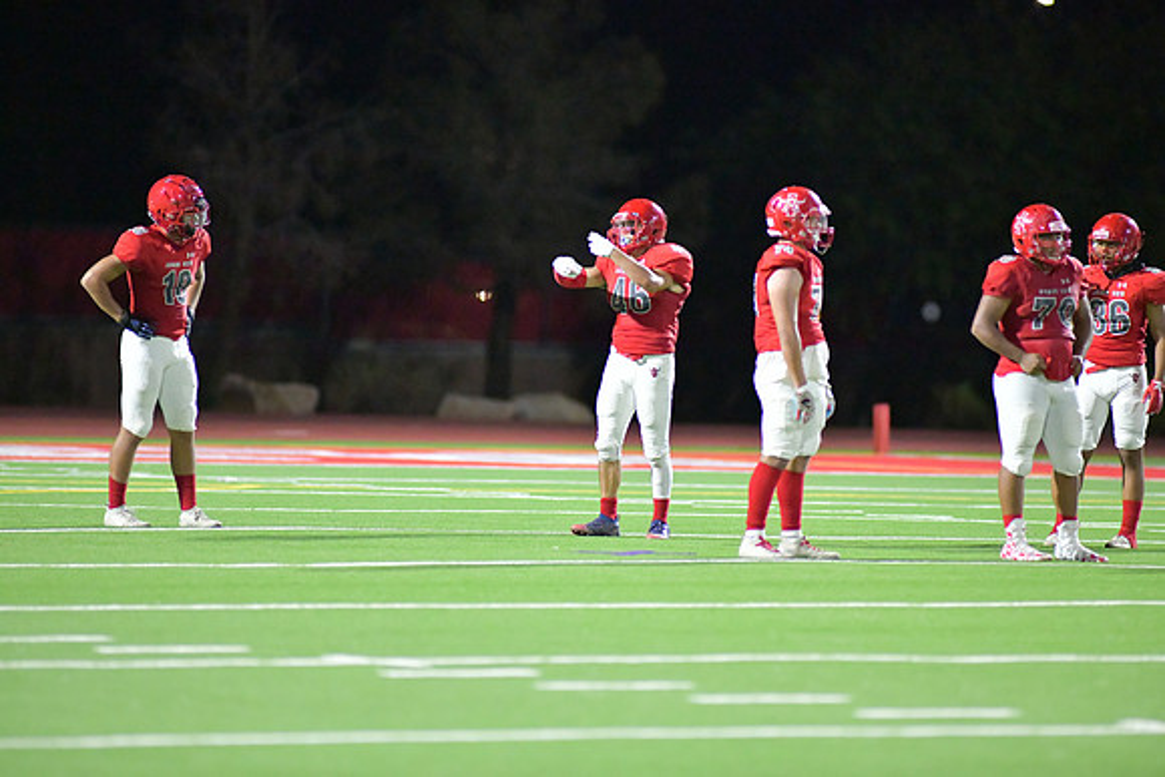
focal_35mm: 300
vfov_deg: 4.6
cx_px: 582
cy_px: 388
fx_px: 9710
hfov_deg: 6.9
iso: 14400
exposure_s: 1/1250
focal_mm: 300
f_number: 3.2
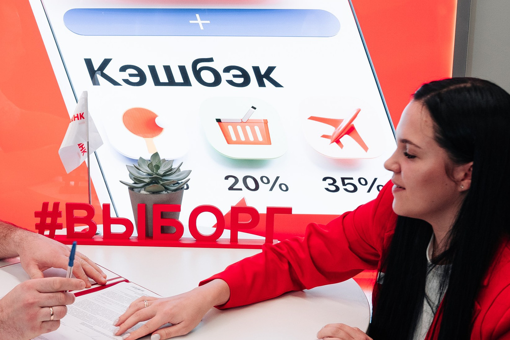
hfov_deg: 29.1
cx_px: 74
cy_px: 168
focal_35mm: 67
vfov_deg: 20.3
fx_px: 949
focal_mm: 26.9
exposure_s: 1/125
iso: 320
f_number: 3.5
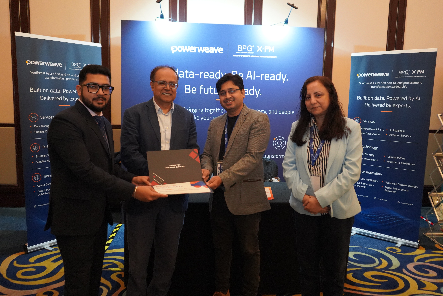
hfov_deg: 65.5
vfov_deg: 46.4
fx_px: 345
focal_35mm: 28
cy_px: 148
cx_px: 222
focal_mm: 28
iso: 8000
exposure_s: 1/160
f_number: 4
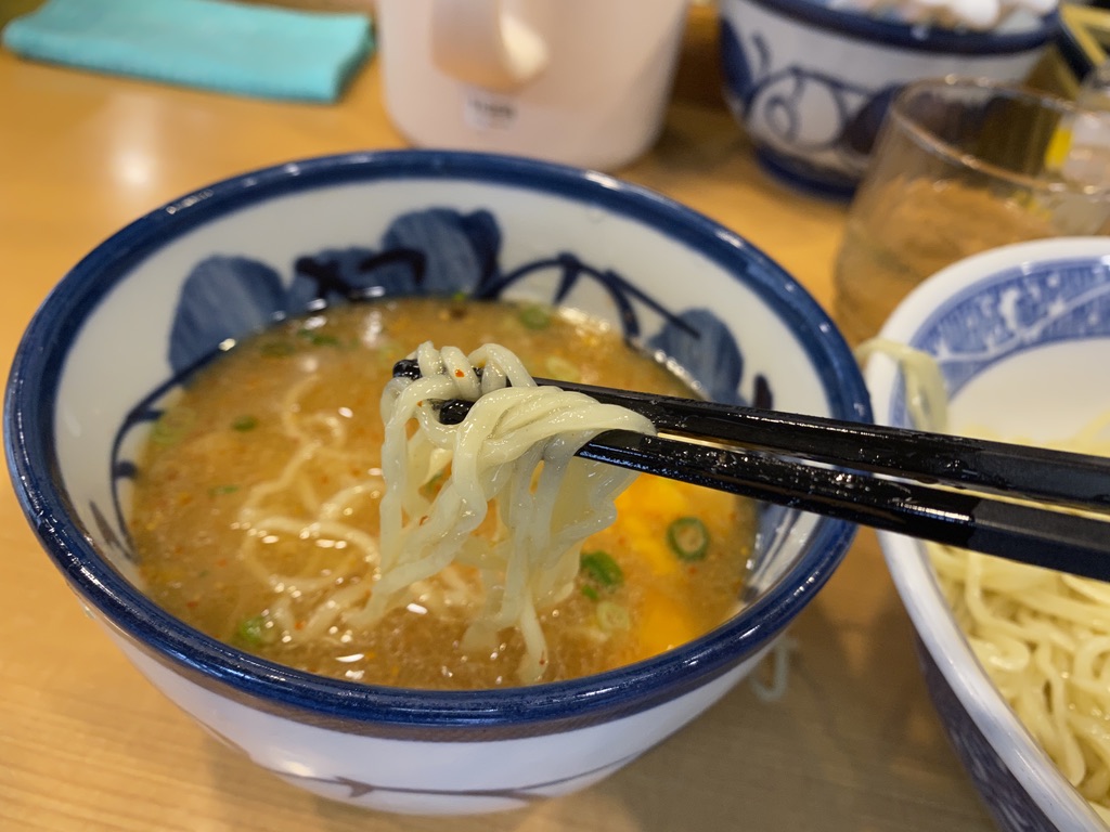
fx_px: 834
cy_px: 416
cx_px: 555
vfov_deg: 53.1
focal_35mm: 26
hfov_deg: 67.3
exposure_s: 1/50
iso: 160
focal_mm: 4.25
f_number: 1.8
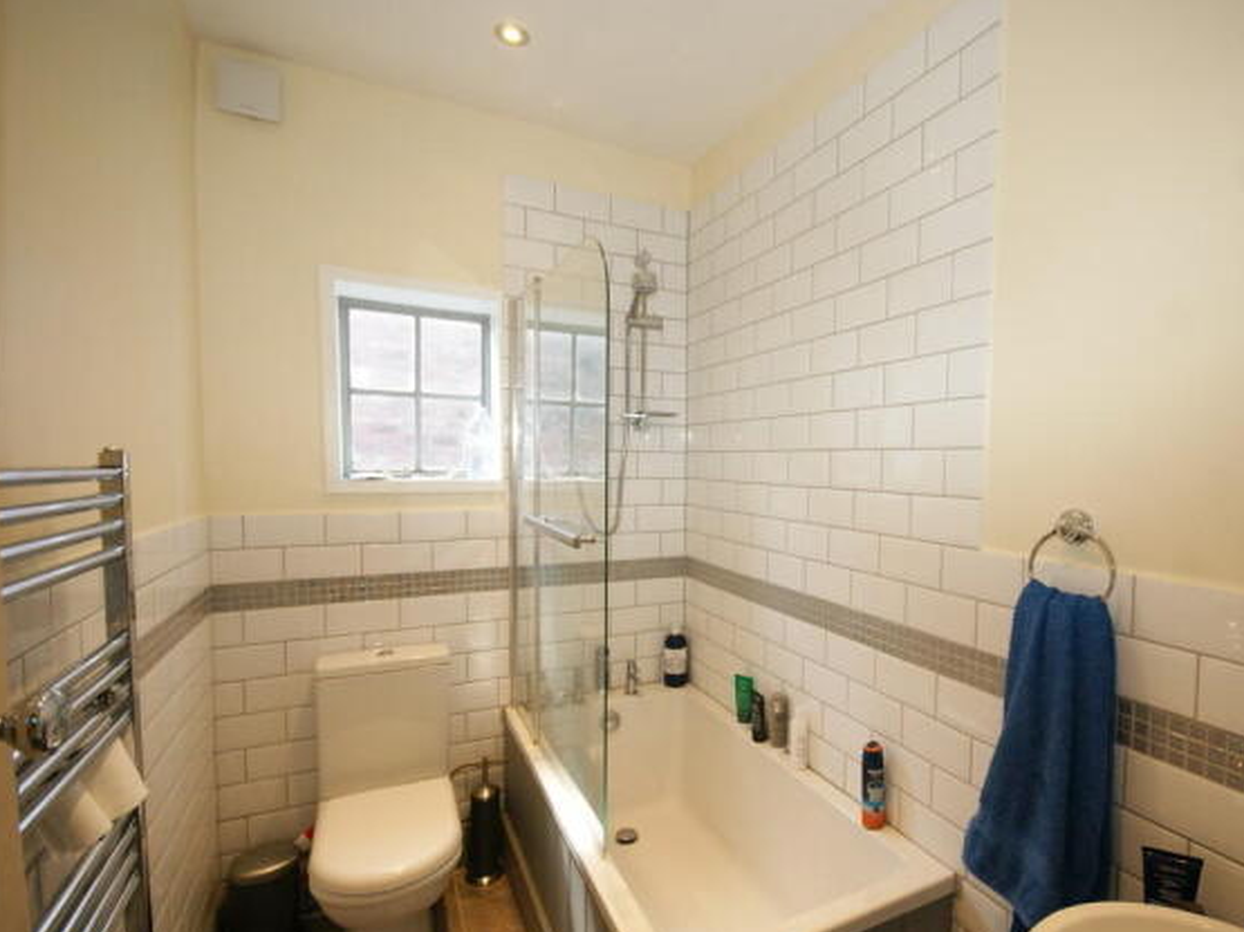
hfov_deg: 90.3
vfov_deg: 74.7
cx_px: 721
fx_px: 611
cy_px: 485
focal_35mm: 17
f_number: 5.6
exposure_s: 1/60
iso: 400
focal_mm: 10
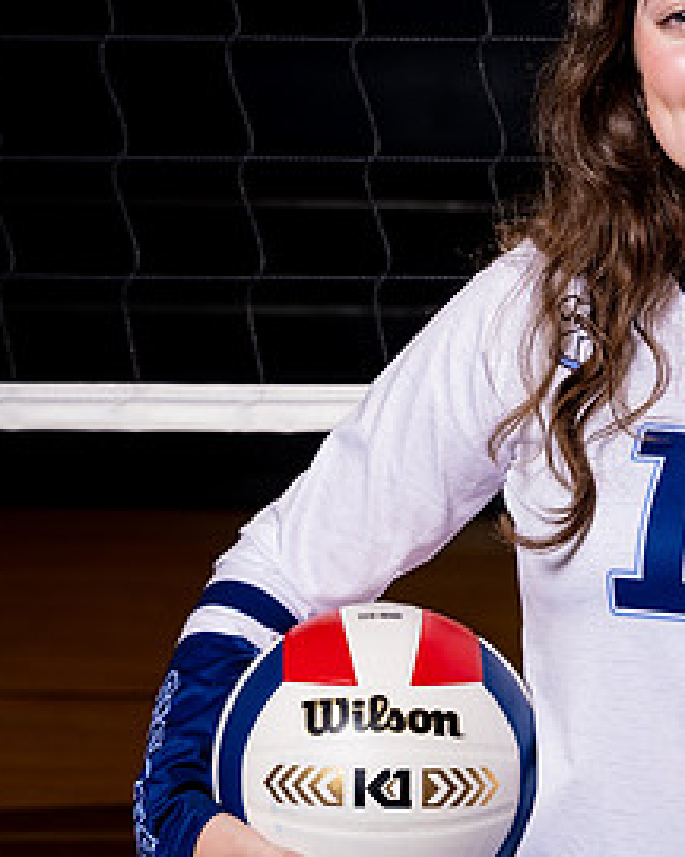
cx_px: 592
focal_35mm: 143
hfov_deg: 10.7
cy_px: 462
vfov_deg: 13.5
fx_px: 3624
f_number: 5.6
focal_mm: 58
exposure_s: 1/125
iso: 250
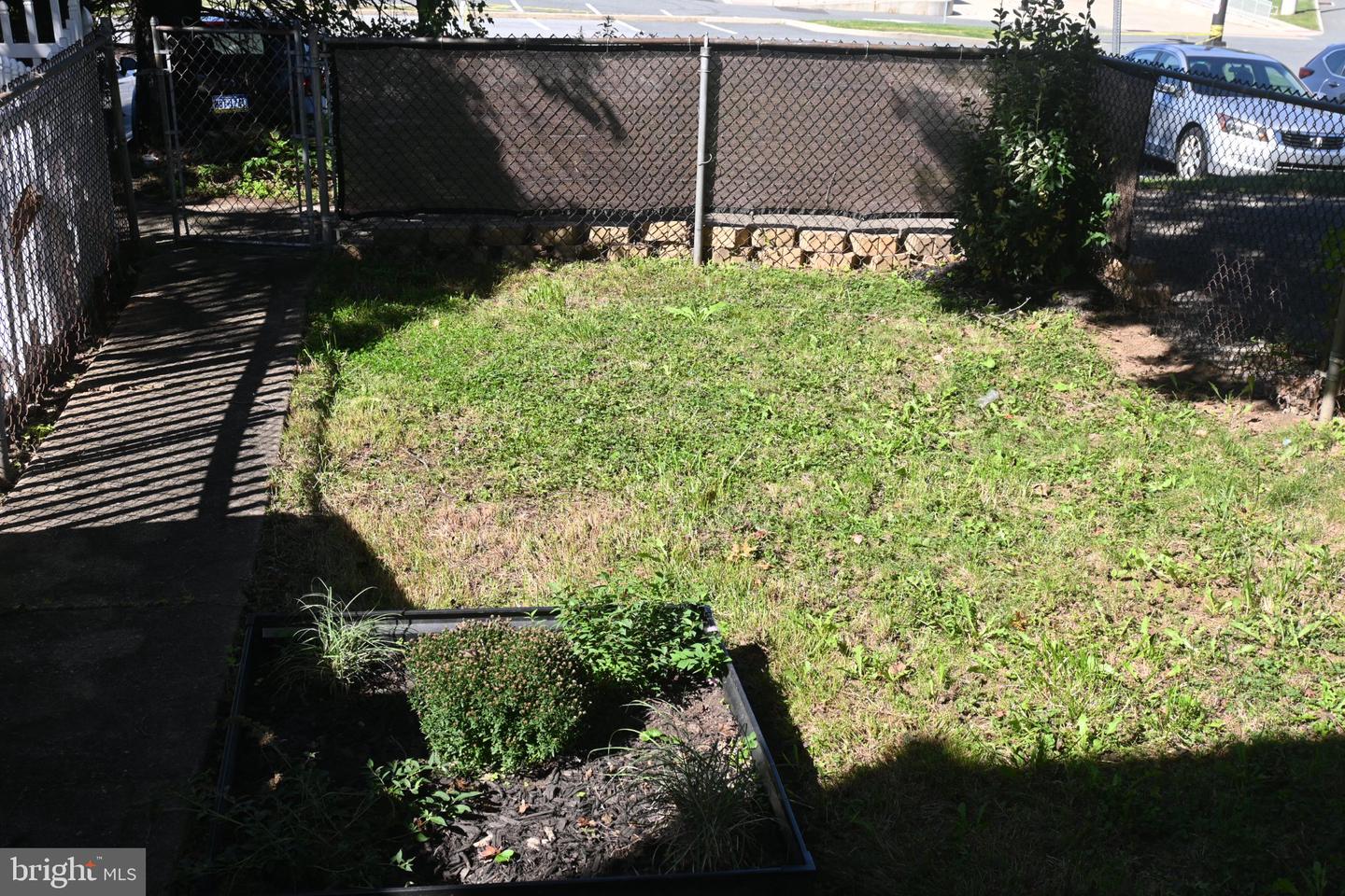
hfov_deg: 47.2
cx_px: 672
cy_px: 448
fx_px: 1541
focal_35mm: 41
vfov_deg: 32.4
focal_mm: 27.5
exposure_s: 1/200
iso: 100
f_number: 6.3
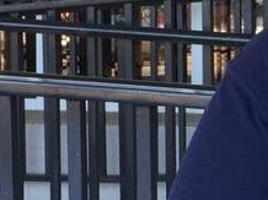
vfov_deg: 9.2
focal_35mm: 160
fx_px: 1237
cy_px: -6
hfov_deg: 12.0
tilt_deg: -1.3
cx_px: 349
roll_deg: -0.6
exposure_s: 1/120
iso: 32
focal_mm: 4.15
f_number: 2.2
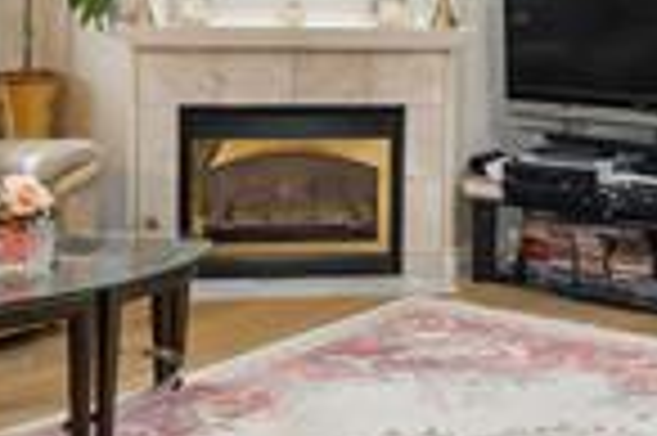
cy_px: 54
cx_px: 450
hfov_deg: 28.6
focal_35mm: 70
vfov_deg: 19.1
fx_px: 1276
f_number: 8
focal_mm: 16
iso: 200
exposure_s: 1/25
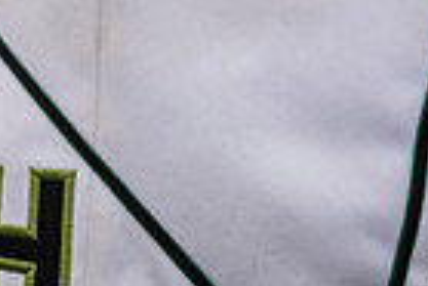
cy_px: -269
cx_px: -18
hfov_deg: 19.7
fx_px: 1190
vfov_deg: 12.3
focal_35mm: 100
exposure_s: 1/500
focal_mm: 24
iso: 100
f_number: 2.8
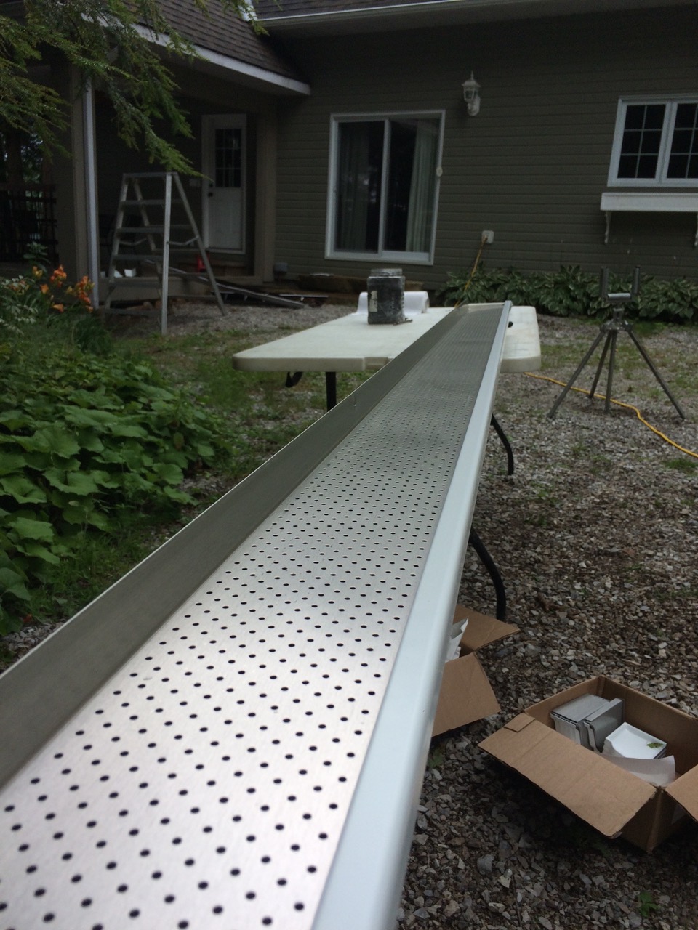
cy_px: 465
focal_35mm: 29
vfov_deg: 61.7
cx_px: 349
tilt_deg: -16.7
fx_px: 780
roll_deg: -4.5
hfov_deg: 48.2
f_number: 2.2
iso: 32
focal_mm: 4.15
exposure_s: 1/373
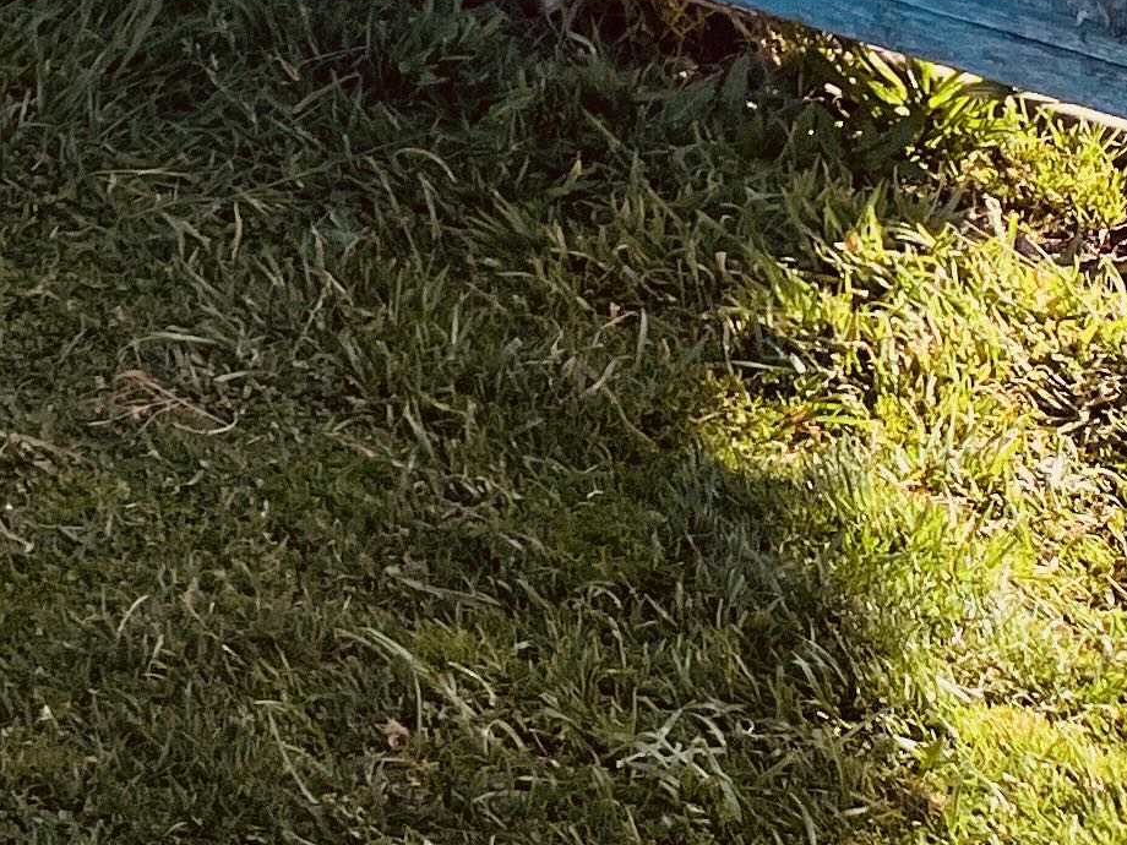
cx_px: -1314
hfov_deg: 13.8
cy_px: -967
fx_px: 3712
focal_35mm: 114
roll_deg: +1.2
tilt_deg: -5.8
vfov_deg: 11.4
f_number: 1.6
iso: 50
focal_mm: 5.1
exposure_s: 1/1018
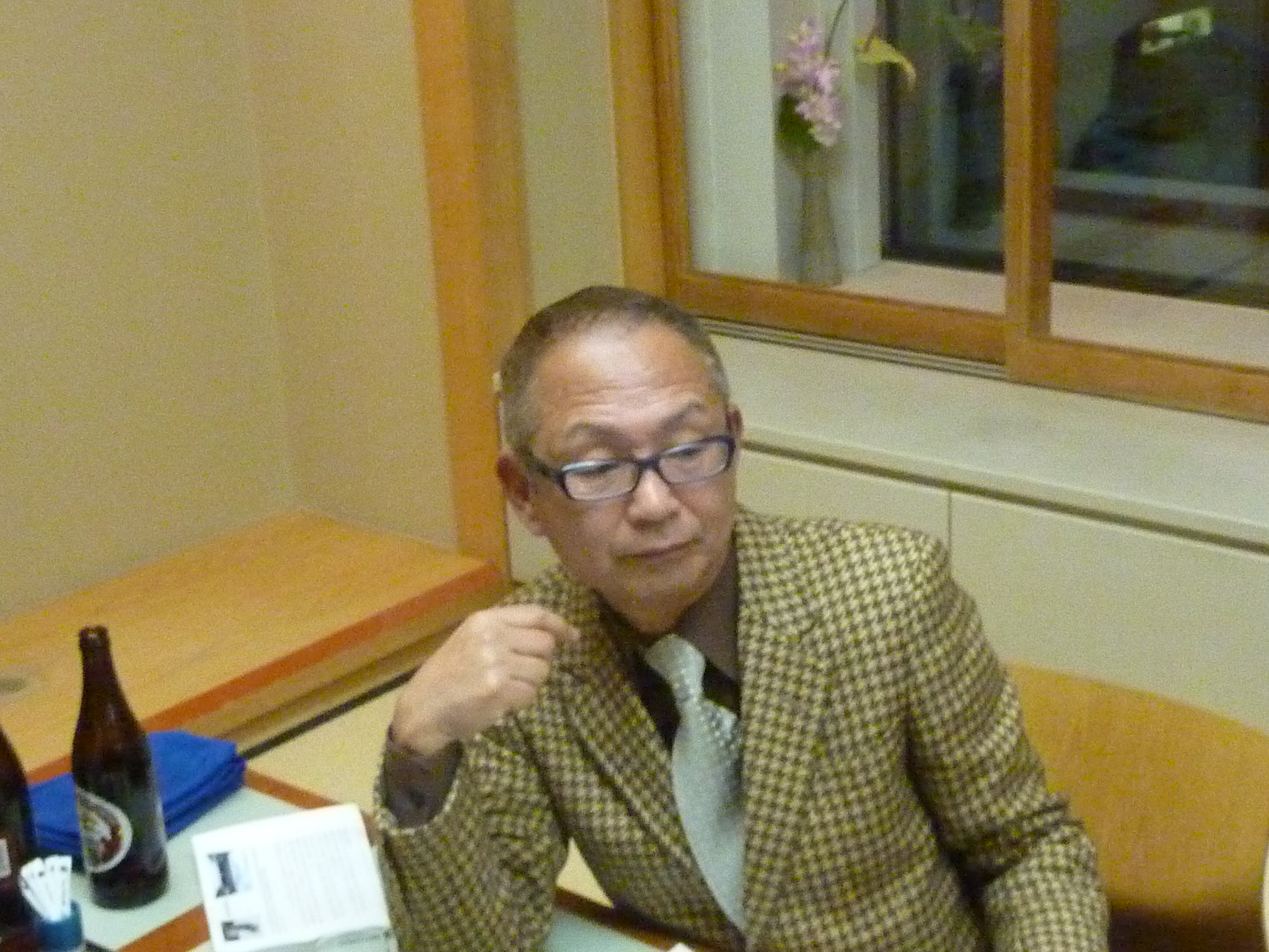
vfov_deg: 25.2
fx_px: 2126
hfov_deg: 33.2
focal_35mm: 58
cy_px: 476
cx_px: 634
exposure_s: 1/25
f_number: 3.5
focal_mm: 5.3
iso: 800
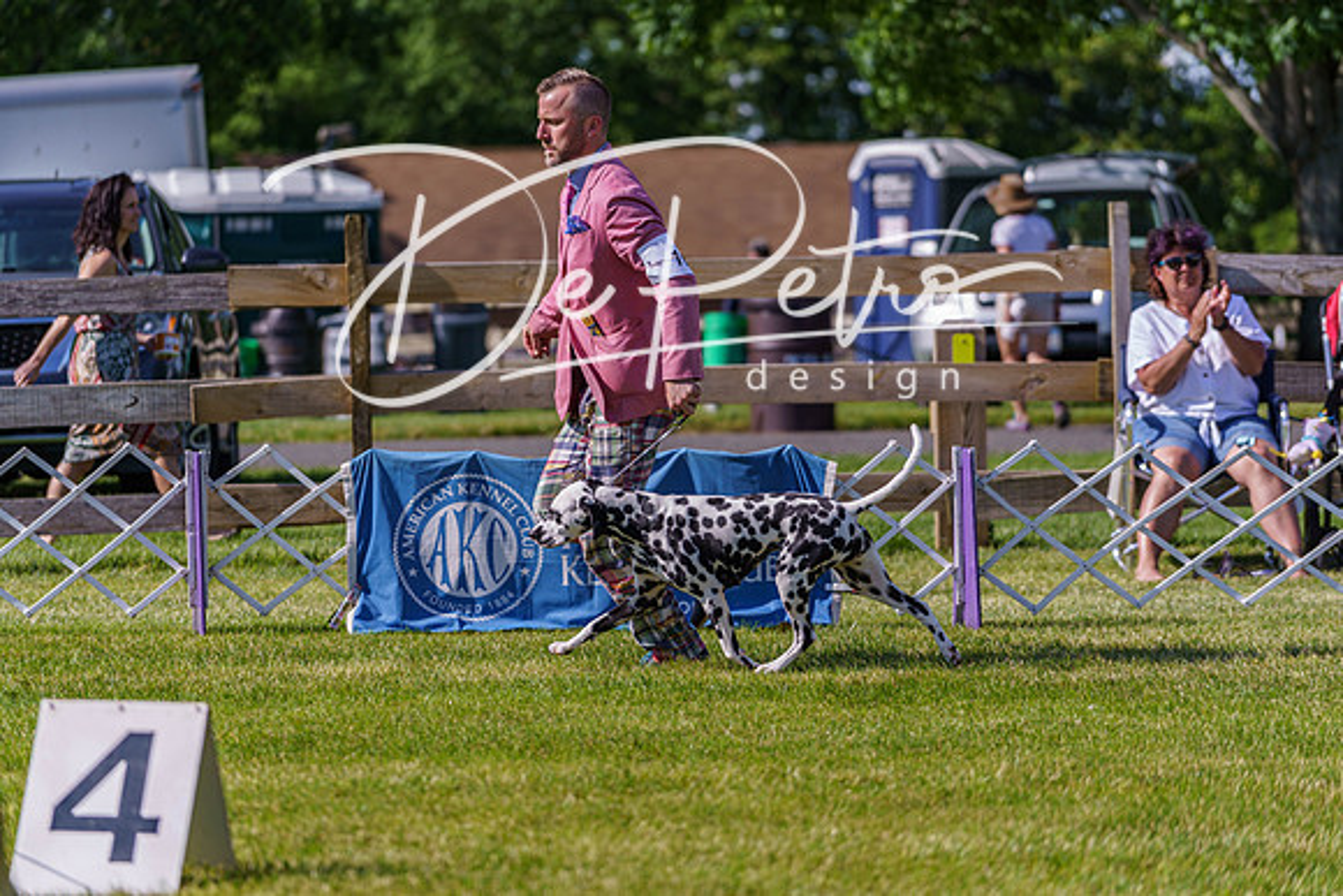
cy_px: 448
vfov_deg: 7.9
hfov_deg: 11.7
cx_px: 672
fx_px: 6530
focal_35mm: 175
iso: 125
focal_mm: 175
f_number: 4
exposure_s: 1/1000
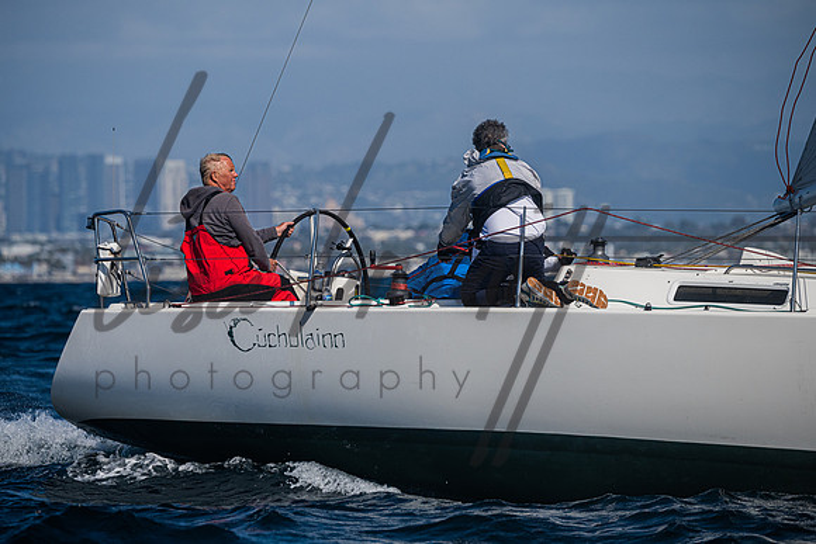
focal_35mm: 318
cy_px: 271
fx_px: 7206
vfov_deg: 4.3
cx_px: 386
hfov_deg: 6.5
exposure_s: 1/6400
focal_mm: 290
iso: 400
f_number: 6.3
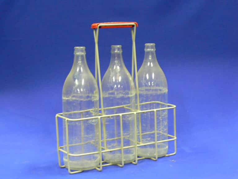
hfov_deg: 27.8
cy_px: 90
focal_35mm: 70
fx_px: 481
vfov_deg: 21.0
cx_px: 119
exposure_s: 1/6
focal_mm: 11.4
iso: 200
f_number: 3.2
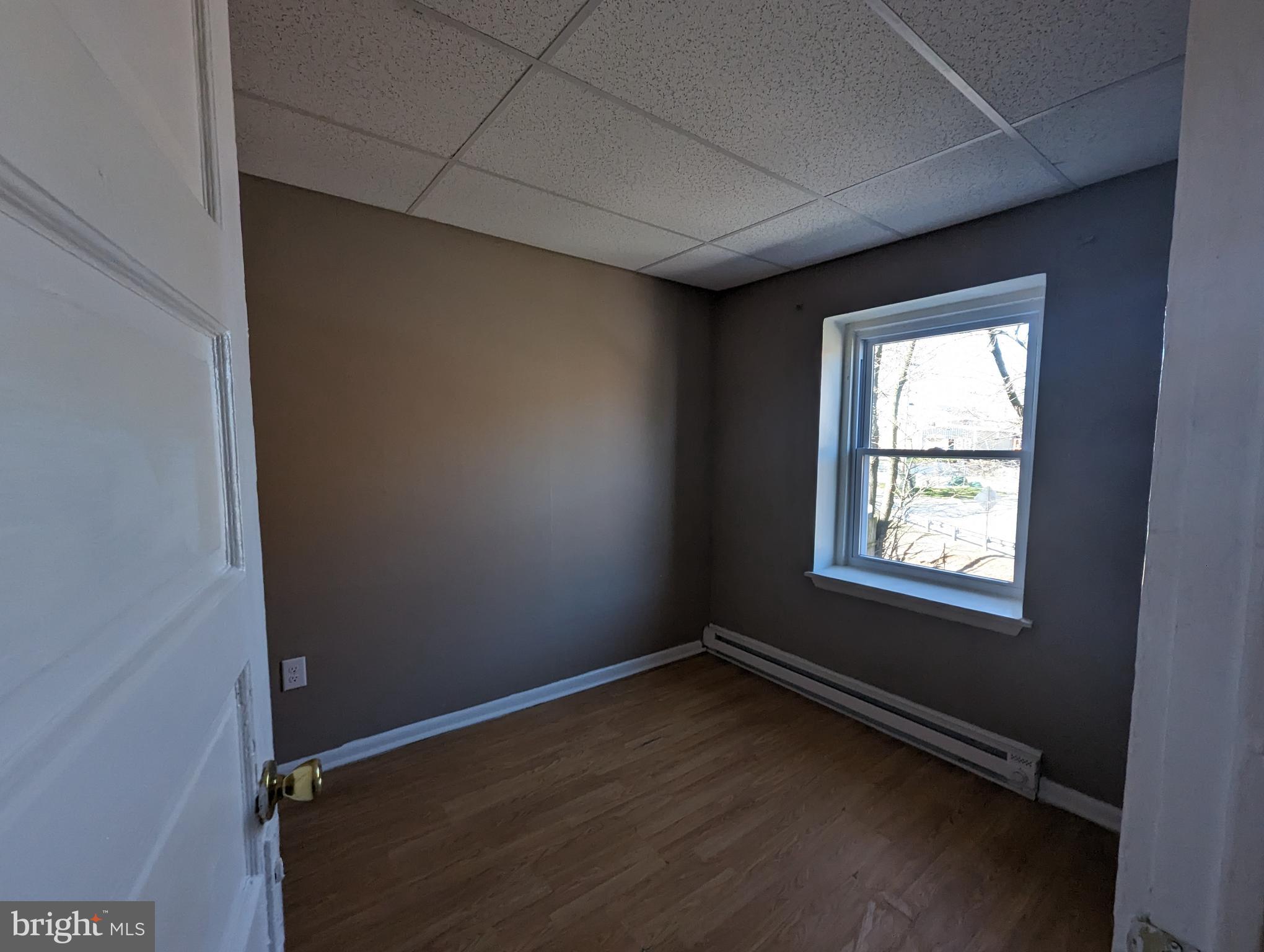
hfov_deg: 106.1
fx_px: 475
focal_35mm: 13
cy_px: 476
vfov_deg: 90.1
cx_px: 632
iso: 174
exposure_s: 1/225
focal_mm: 1.95
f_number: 2.2
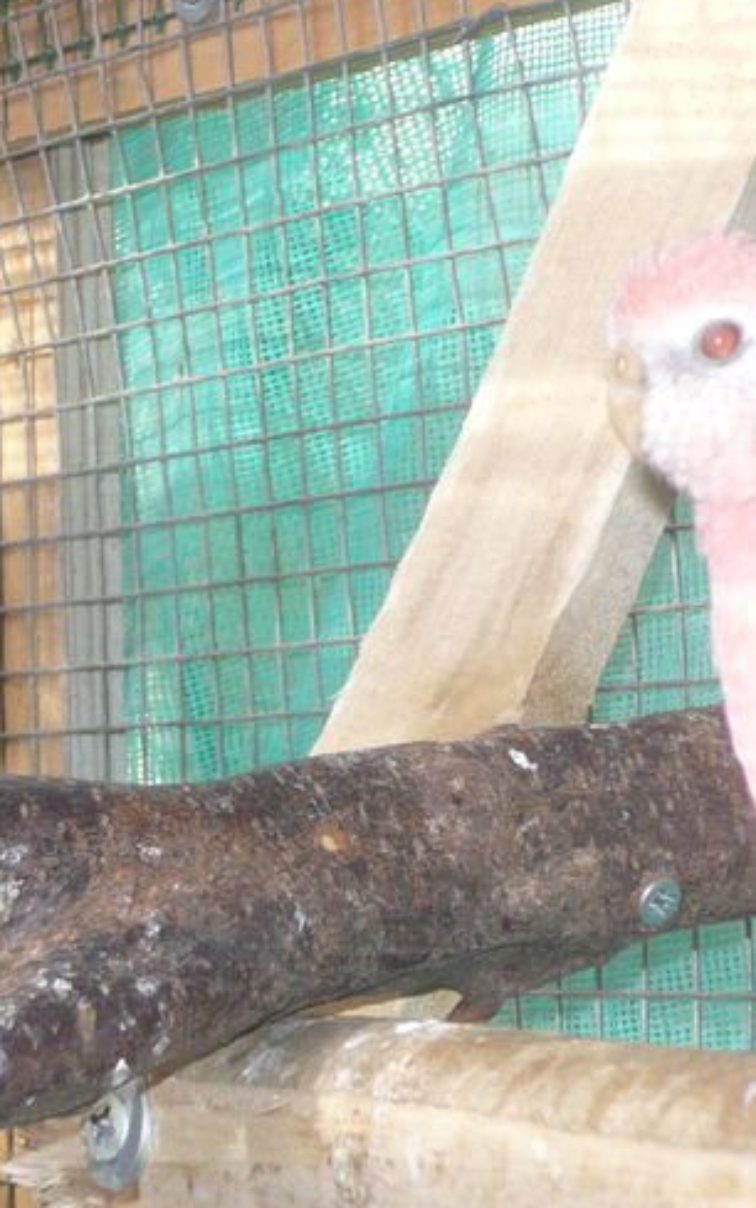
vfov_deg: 14.6
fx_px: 4710
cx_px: 284
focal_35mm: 143
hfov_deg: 9.2
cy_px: 771
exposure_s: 1/100
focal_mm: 10.9
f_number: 3.9
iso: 100
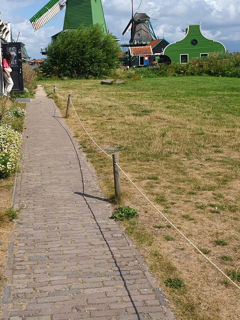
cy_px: 111
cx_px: 64
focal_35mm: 41
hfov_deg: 34.5
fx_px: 379
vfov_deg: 45.2
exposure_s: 1/2000
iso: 50
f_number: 2.4
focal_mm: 4.3
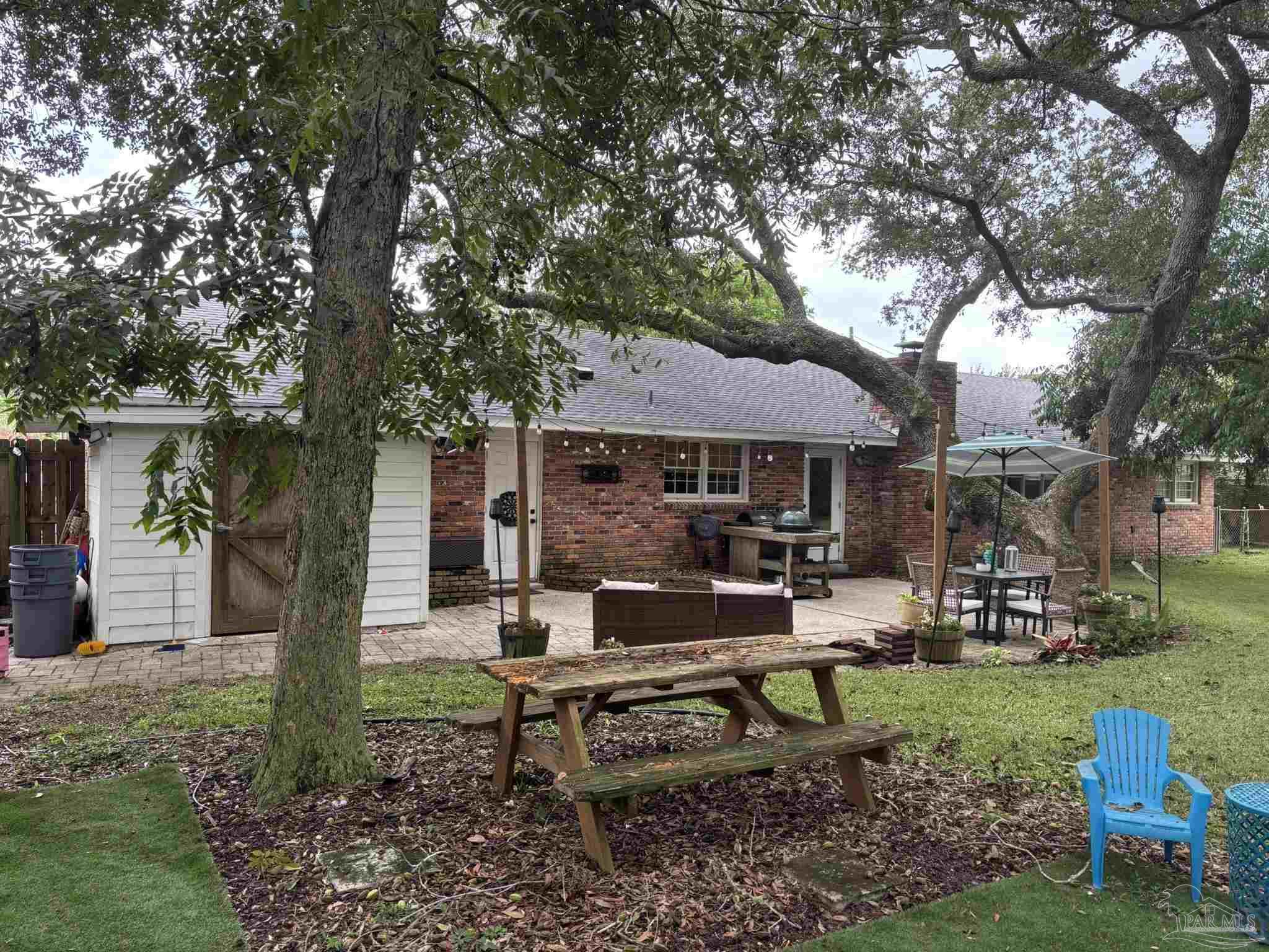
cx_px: 634
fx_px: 953
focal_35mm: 26
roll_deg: -1.1
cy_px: 476
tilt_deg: -0.3
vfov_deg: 53.1
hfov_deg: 67.3
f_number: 1.6
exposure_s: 1/237
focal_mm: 5.96
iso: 50
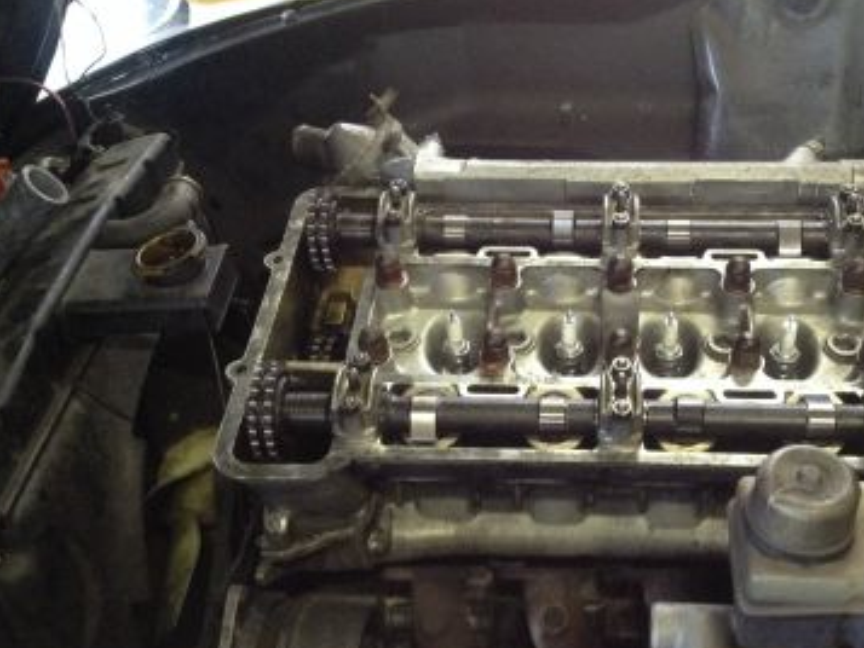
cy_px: 384
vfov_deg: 30.8
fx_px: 1173
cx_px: 554
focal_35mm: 47
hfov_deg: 40.1
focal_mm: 4.28
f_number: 2.4
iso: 400
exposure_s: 1/20
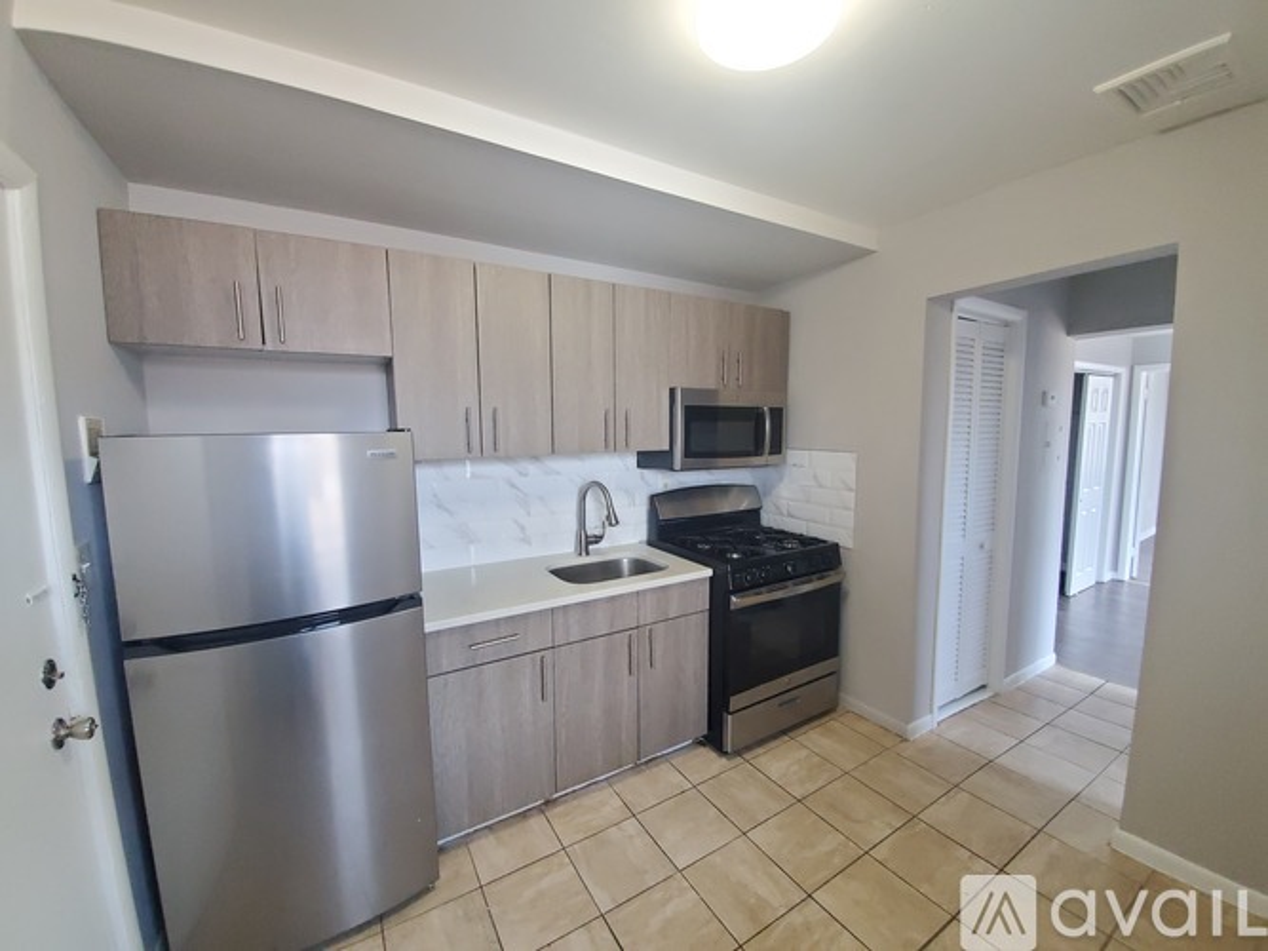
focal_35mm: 13
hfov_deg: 106.2
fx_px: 476
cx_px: 634
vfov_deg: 89.9
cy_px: 476
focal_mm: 1.8
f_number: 2.2
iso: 400
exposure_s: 1/39
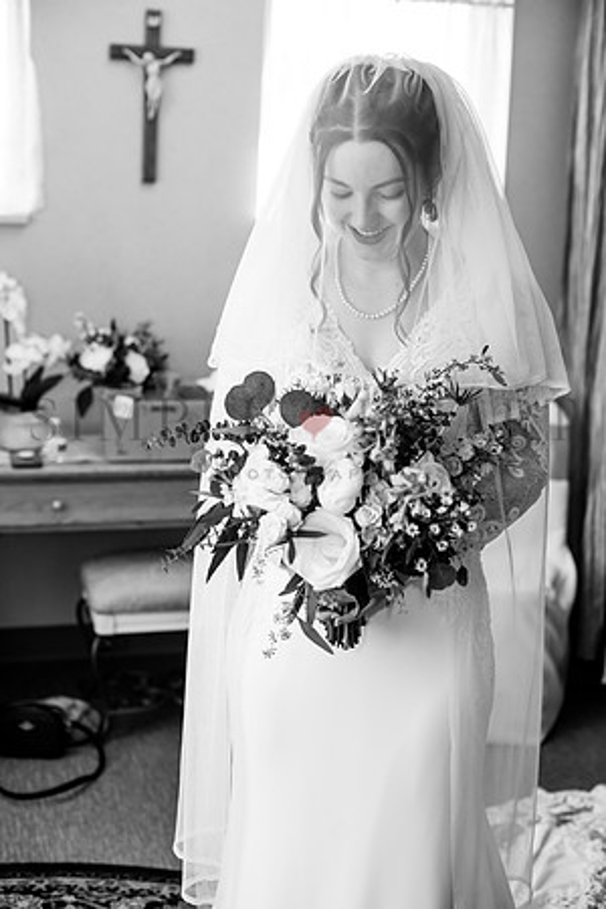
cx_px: 303
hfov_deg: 27.0
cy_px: 454
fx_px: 1262
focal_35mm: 50
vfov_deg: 39.6
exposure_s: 1/320
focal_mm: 50
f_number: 3.5
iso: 320
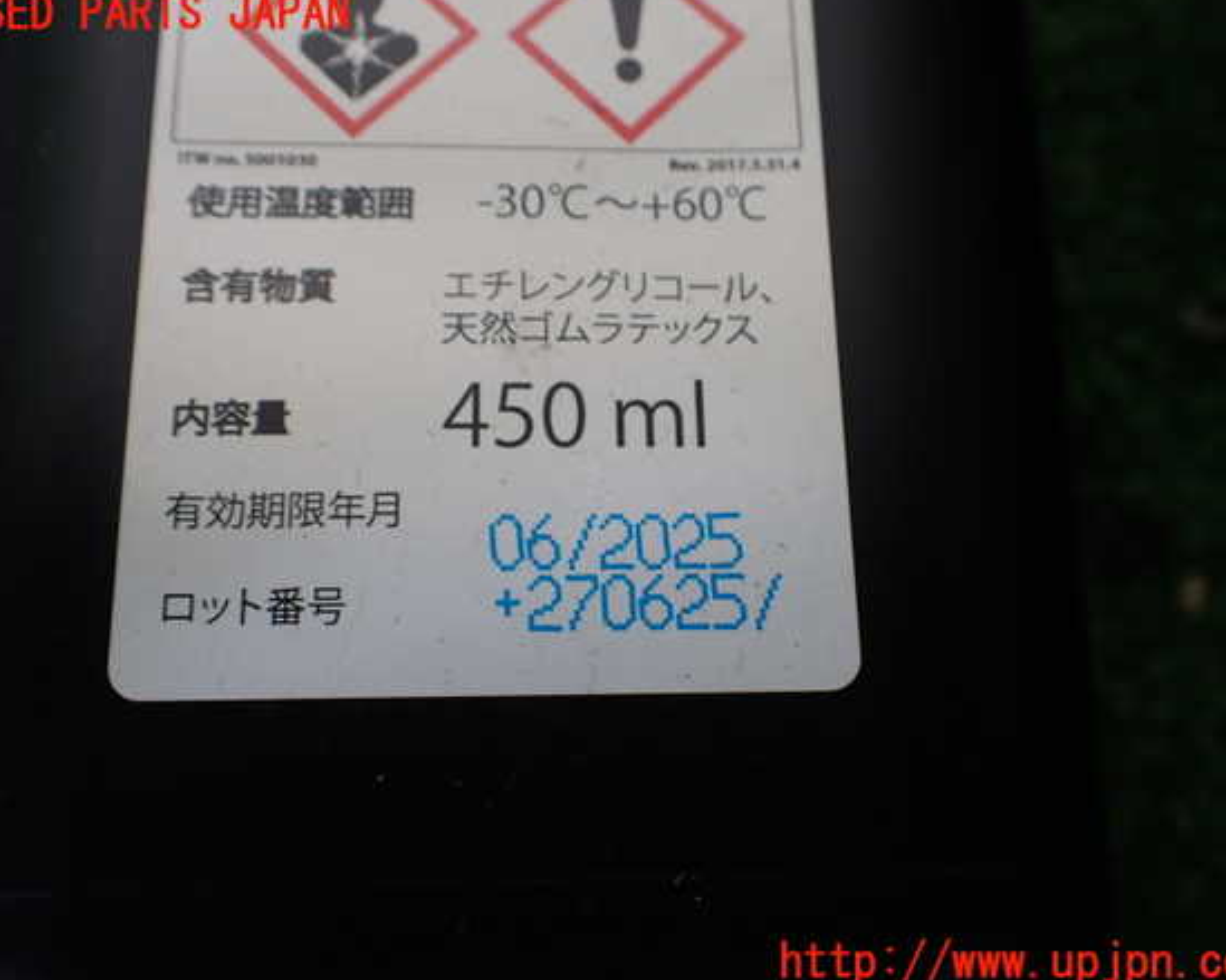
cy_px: 489
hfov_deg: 55.7
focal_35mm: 32
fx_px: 1161
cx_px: 614
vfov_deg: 45.8
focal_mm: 5.4
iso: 160
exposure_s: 1/125
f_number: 2.3
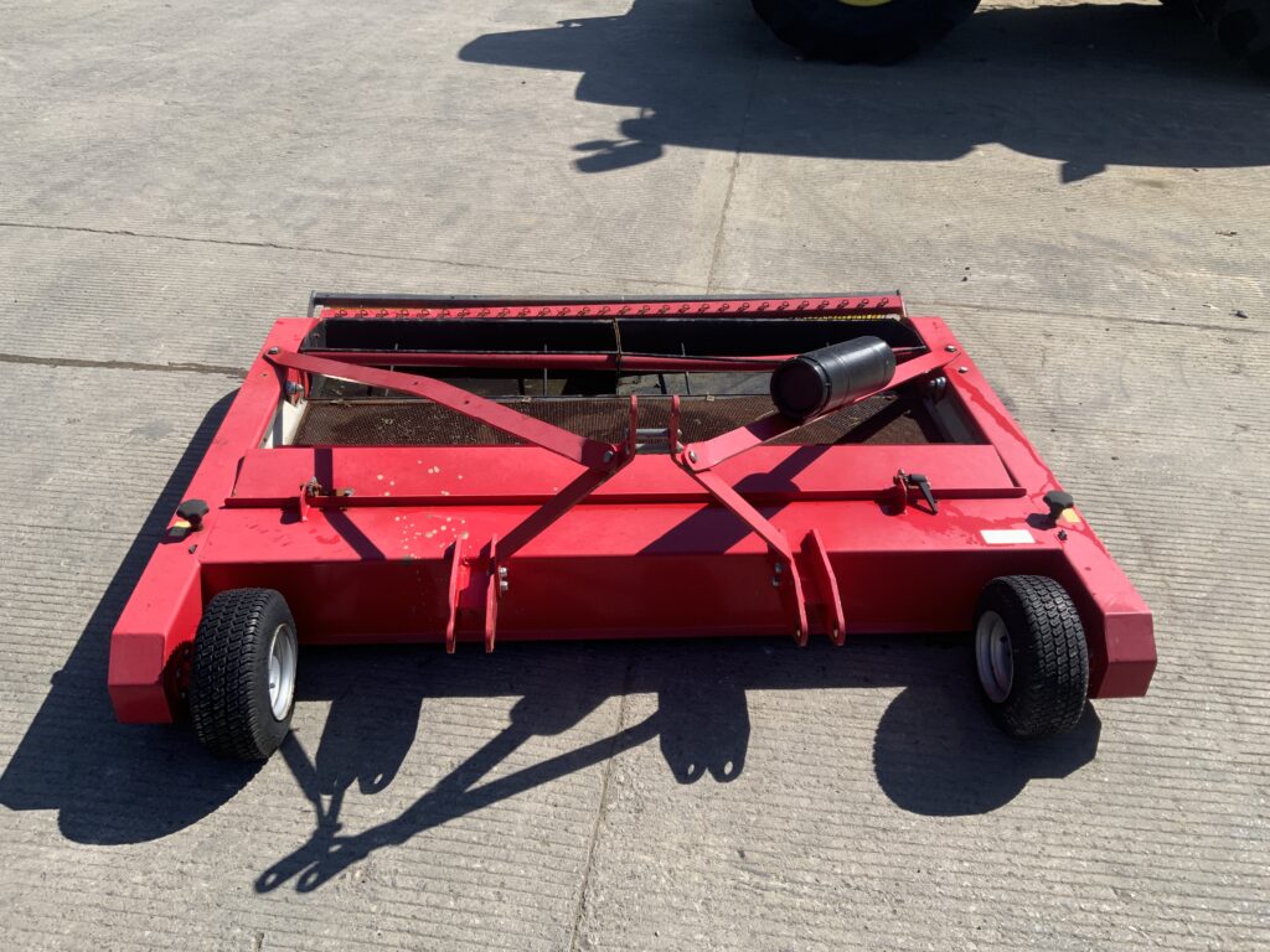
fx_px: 1064
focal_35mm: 29
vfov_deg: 48.2
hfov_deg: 61.7
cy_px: 476
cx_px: 635
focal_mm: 3
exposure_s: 1/1412
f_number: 1.8
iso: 16
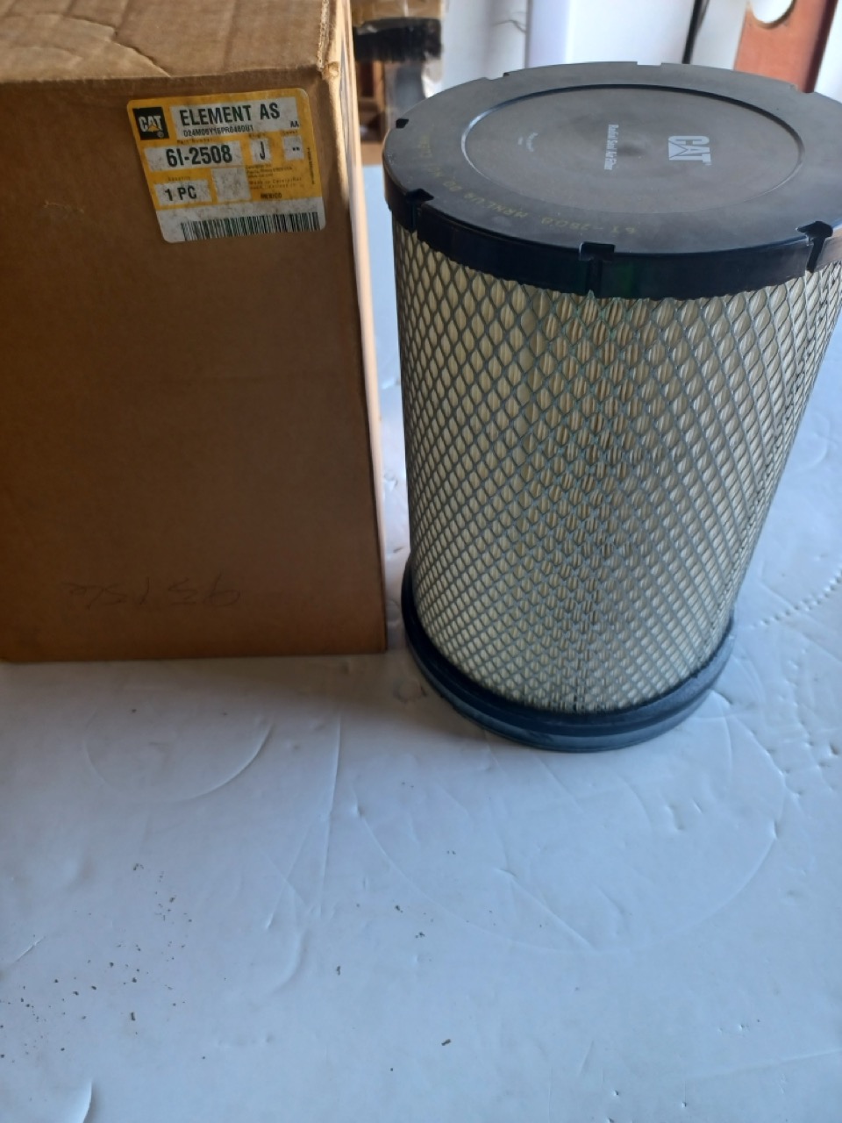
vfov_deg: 69.4
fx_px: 811
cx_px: 421
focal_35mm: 25
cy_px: 562
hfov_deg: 54.9
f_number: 1.8
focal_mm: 4.6
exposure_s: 1/50
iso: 125
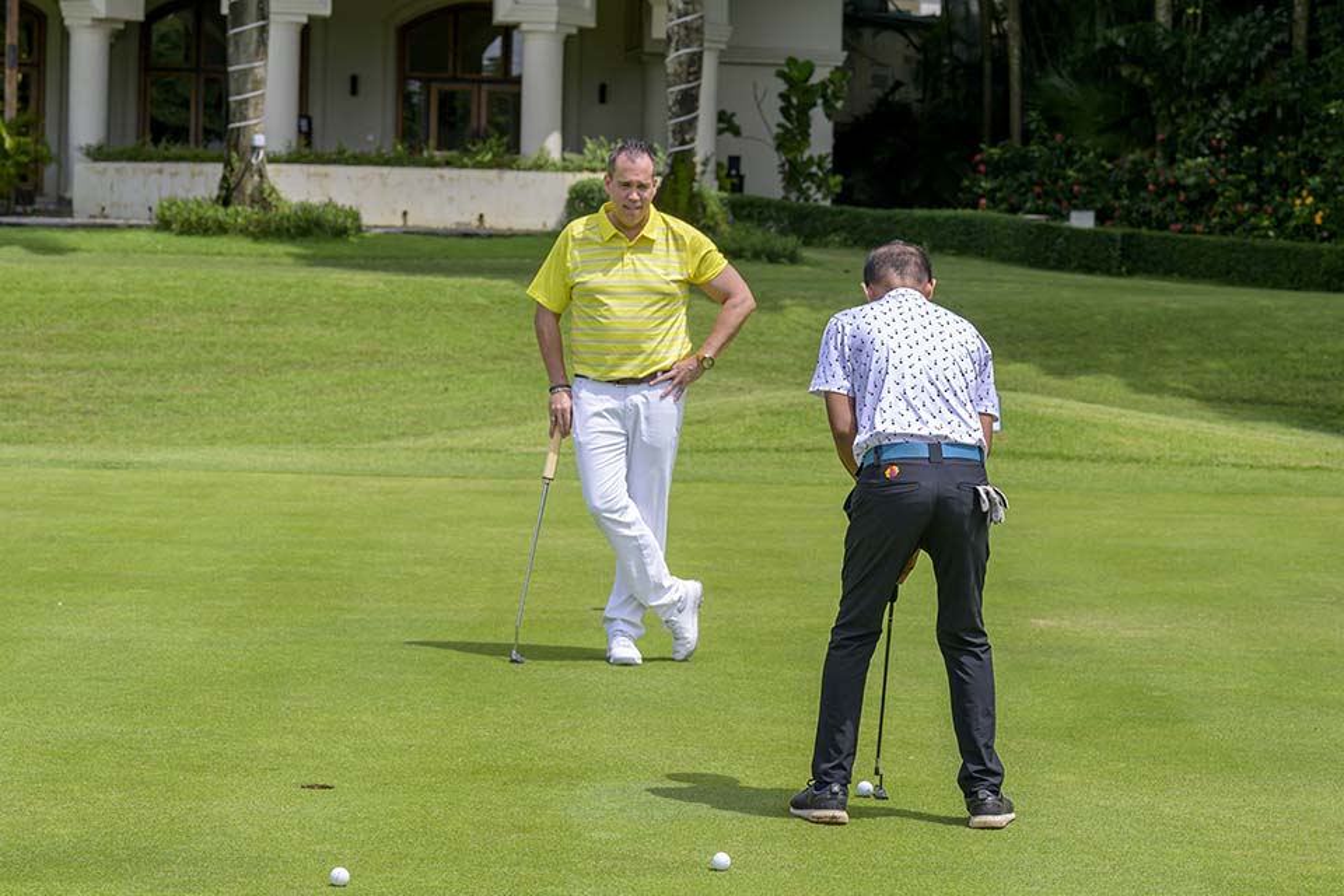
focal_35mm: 85
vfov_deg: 16.1
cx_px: 672
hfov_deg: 23.9
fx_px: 3173
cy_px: 448
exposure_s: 1/2000
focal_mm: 85
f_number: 6.3
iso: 500
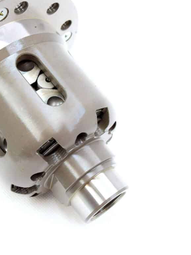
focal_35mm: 59
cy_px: 109
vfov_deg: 32.7
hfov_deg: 24.7
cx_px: 69
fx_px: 434
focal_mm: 22
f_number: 5
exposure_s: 1/100
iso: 400
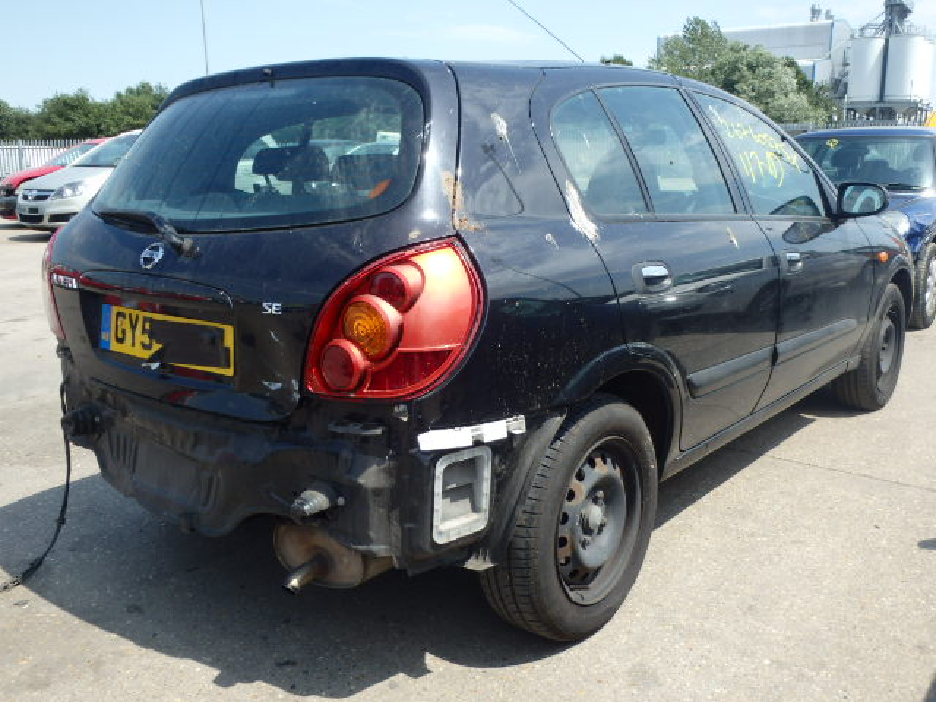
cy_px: 351
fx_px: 865
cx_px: 468
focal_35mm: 32
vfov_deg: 44.2
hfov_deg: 56.8
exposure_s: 1/500
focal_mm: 5.7
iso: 125
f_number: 4.2
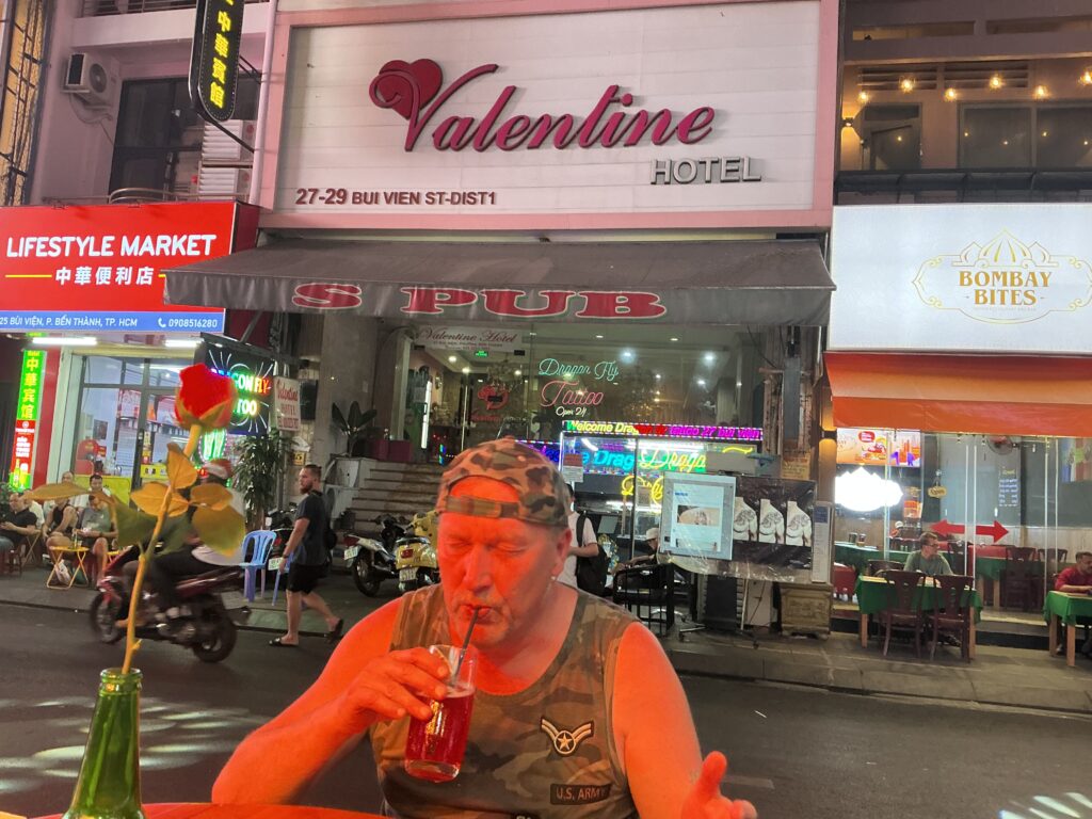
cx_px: 546
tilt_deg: +7.2
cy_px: 410
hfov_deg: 61.7
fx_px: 915
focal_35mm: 29
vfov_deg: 48.2
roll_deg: -2.2
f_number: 1.8
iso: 100
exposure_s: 1/50
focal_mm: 3
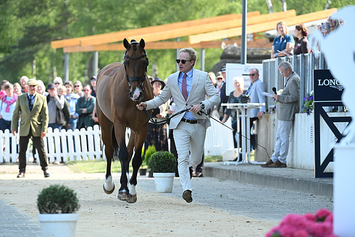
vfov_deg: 4.9
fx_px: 2762
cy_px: 118
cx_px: 178
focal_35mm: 280
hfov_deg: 7.4
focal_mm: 280
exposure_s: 1/1250
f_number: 5.6
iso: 1800
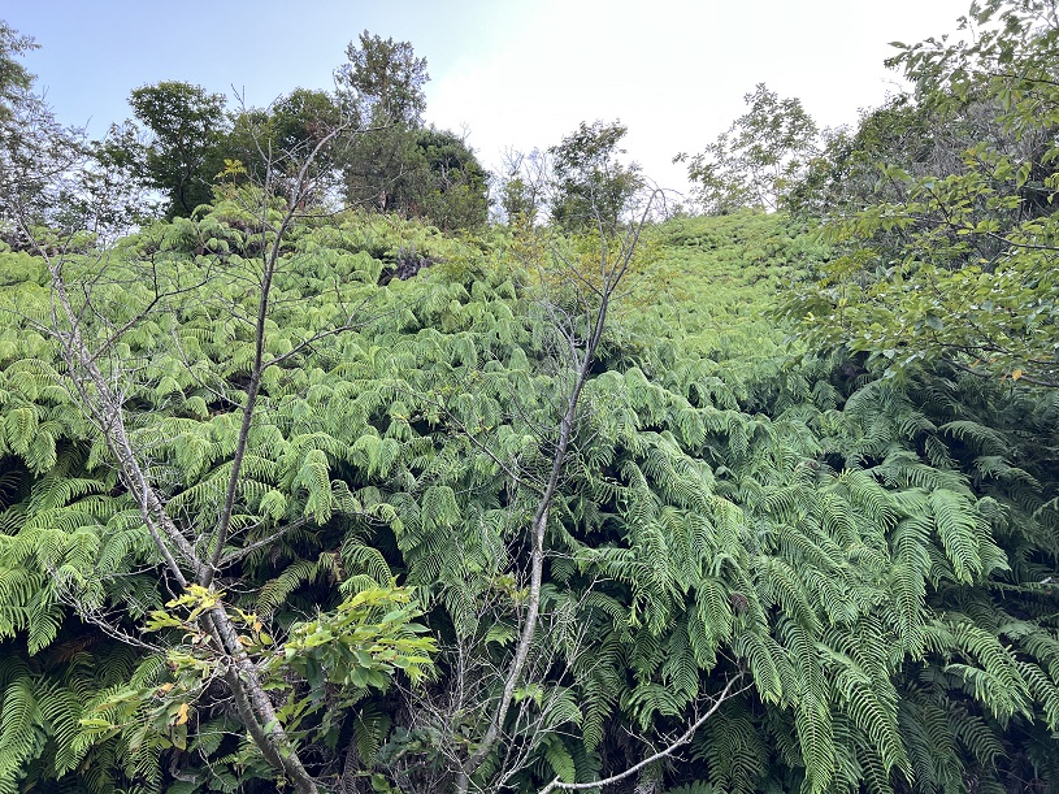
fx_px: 795
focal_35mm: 26
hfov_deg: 67.3
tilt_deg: +26.4
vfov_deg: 53.1
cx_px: 530
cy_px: 397
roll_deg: +3.1
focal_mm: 5.7
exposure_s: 1/156
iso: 64
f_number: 1.5
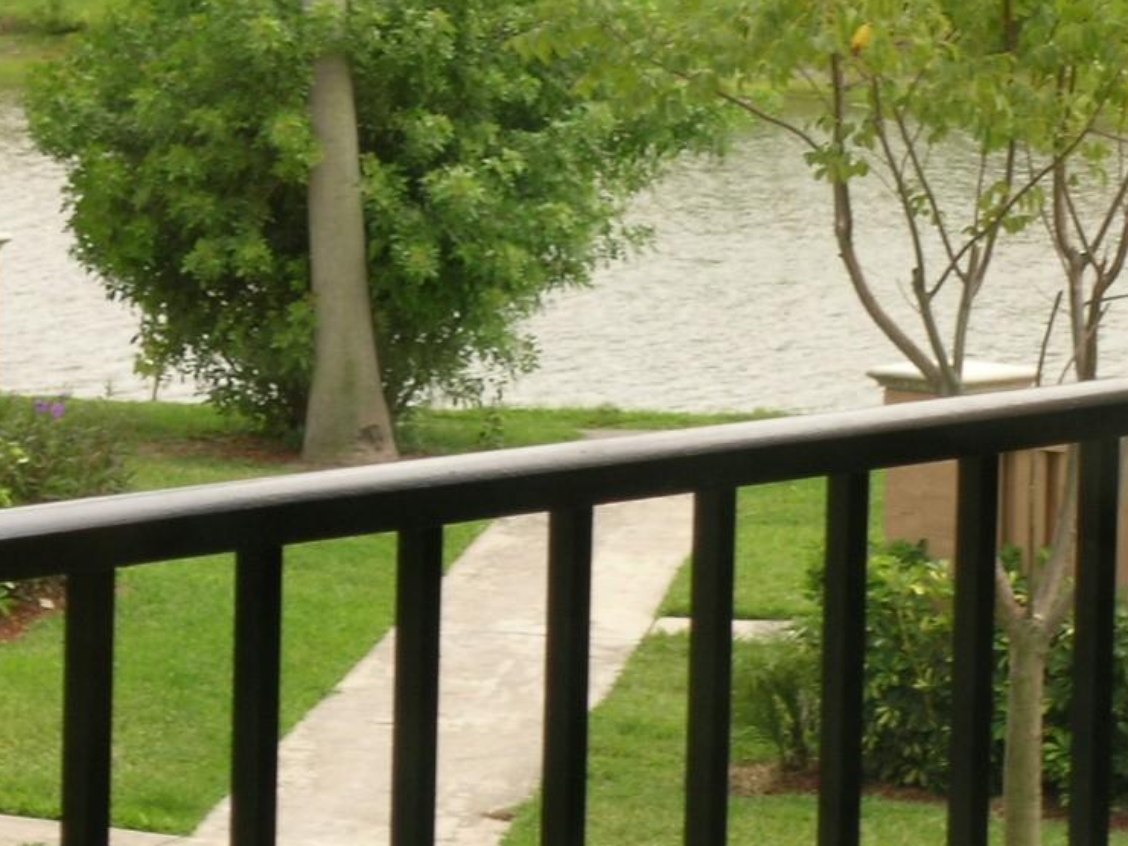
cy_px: 345
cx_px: 285
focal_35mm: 205
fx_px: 6681
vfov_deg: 7.2
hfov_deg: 9.6
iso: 50
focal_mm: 19.8
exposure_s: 1/57.1
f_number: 4.9
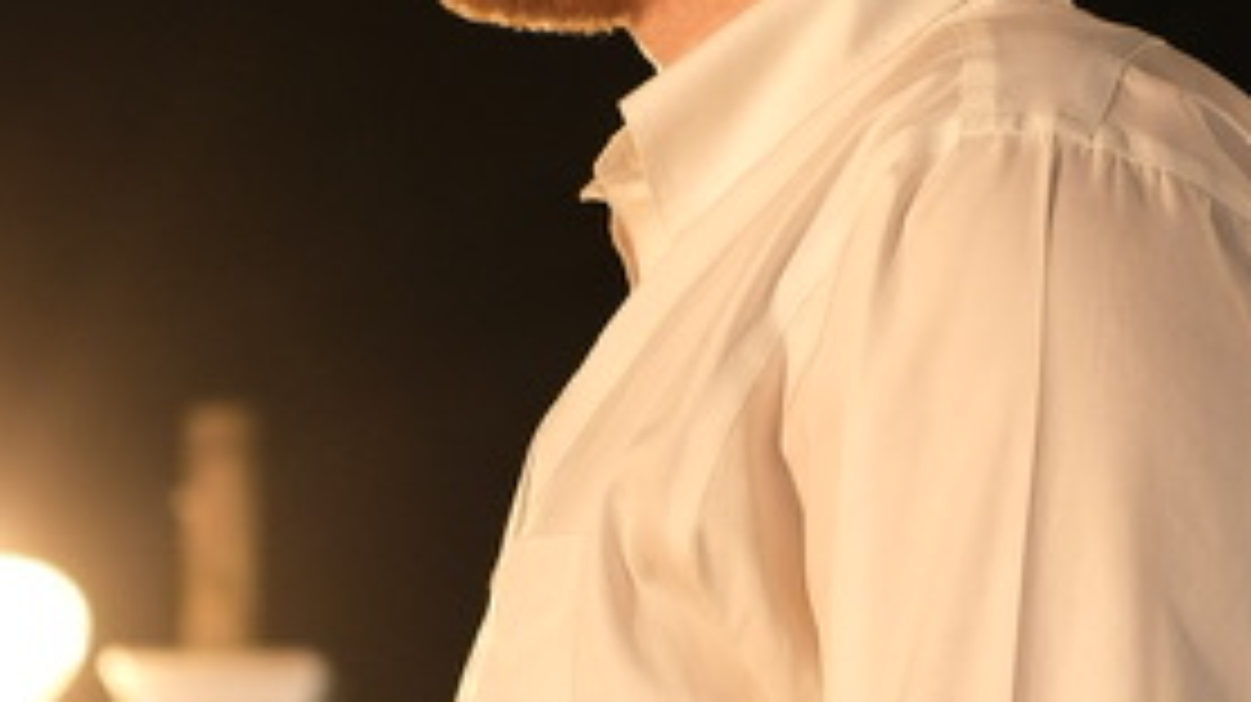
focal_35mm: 217
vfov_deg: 5.6
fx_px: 7194
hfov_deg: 9.9
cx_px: 518
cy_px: 274
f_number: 2
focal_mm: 35
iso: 1250
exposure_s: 1/52
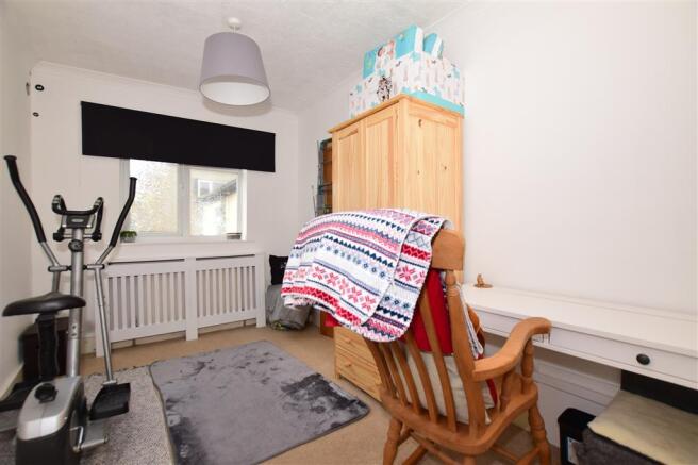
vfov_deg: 77.3
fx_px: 291
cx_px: 349
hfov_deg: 100.4
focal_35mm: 15
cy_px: 232
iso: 400
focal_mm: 10
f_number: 7.1
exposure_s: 1/200
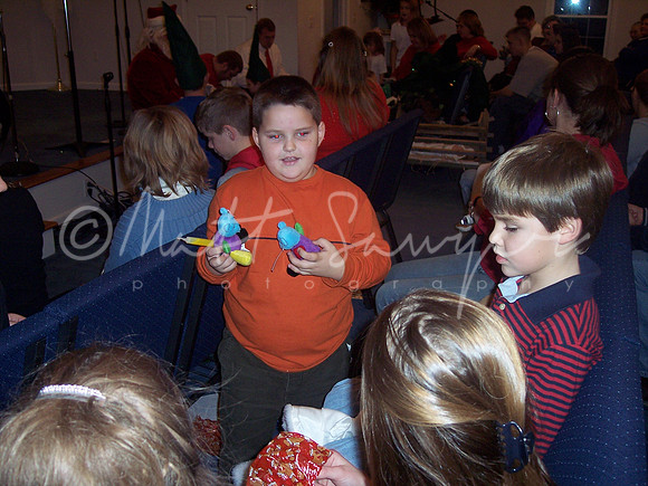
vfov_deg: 36.8
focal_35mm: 39
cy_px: 243
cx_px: 324
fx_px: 730
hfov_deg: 47.9
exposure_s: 1/60
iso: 140
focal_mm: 8
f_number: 2.8
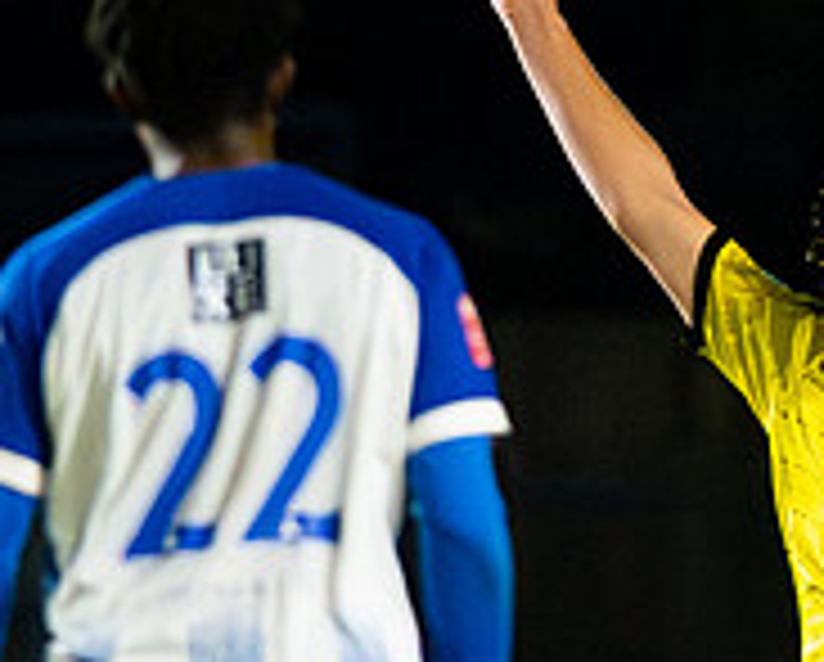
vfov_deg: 0.8
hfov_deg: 1.1
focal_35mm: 1827
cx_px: 1108
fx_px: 44627
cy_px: 628
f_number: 2.8
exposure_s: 1/1250
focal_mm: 300
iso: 8000
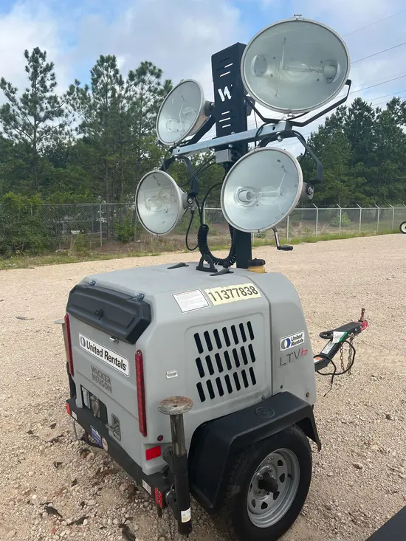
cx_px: 203
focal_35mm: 26
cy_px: 270
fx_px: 406
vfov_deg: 67.3
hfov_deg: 53.1
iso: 50
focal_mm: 5.1
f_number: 1.6
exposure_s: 1/1923
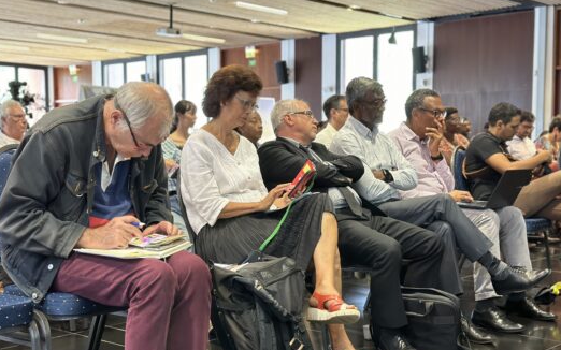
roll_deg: +0.1
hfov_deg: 38.9
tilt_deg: -3.8
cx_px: 280
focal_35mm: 52
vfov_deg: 24.8
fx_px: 795
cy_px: 194
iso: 320
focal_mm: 6.86
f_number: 1.78
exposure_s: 1/50
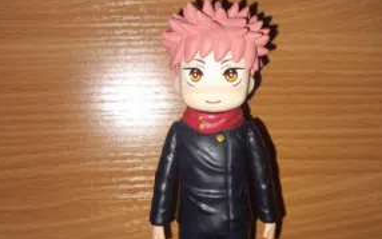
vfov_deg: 31.6
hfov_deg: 49.3
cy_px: 168
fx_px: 417
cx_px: 195
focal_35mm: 40
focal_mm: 4
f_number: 1.8
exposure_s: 1/50
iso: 50
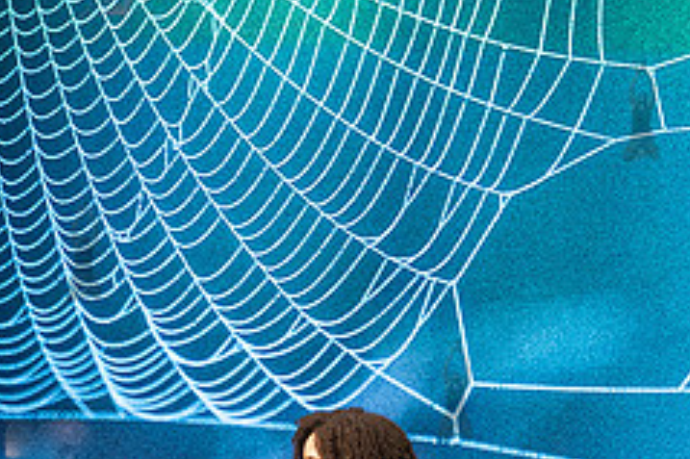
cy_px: 528
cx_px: 81
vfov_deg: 6.8
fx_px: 3869
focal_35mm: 202
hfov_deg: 10.1
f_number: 3.5
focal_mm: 82
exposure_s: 1/160
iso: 5000
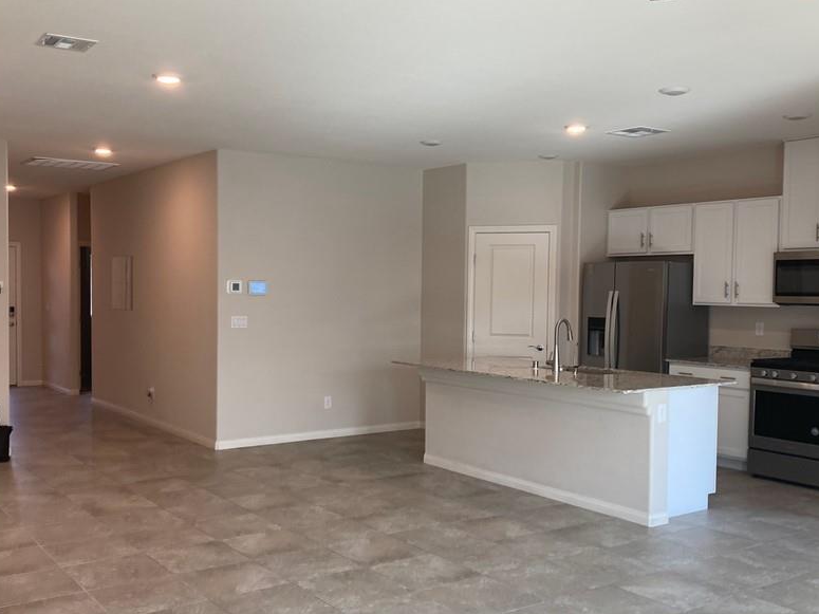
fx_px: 875
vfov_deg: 38.6
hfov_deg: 50.1
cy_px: 336
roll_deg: -0.8
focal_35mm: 37
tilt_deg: -0.1
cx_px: 392
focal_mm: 3.99
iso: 40
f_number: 1.8
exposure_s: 1/60
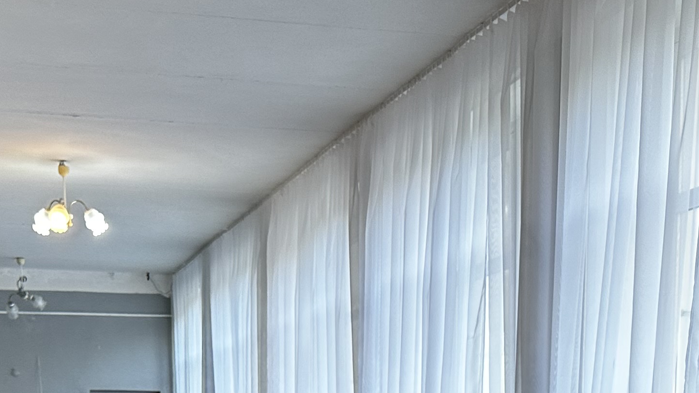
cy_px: 705
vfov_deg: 14.5
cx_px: 383
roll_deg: +0.9
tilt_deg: -11.1
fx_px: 1353
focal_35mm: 73
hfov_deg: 29.0
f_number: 1.78
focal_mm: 6.86
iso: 100
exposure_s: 1/100
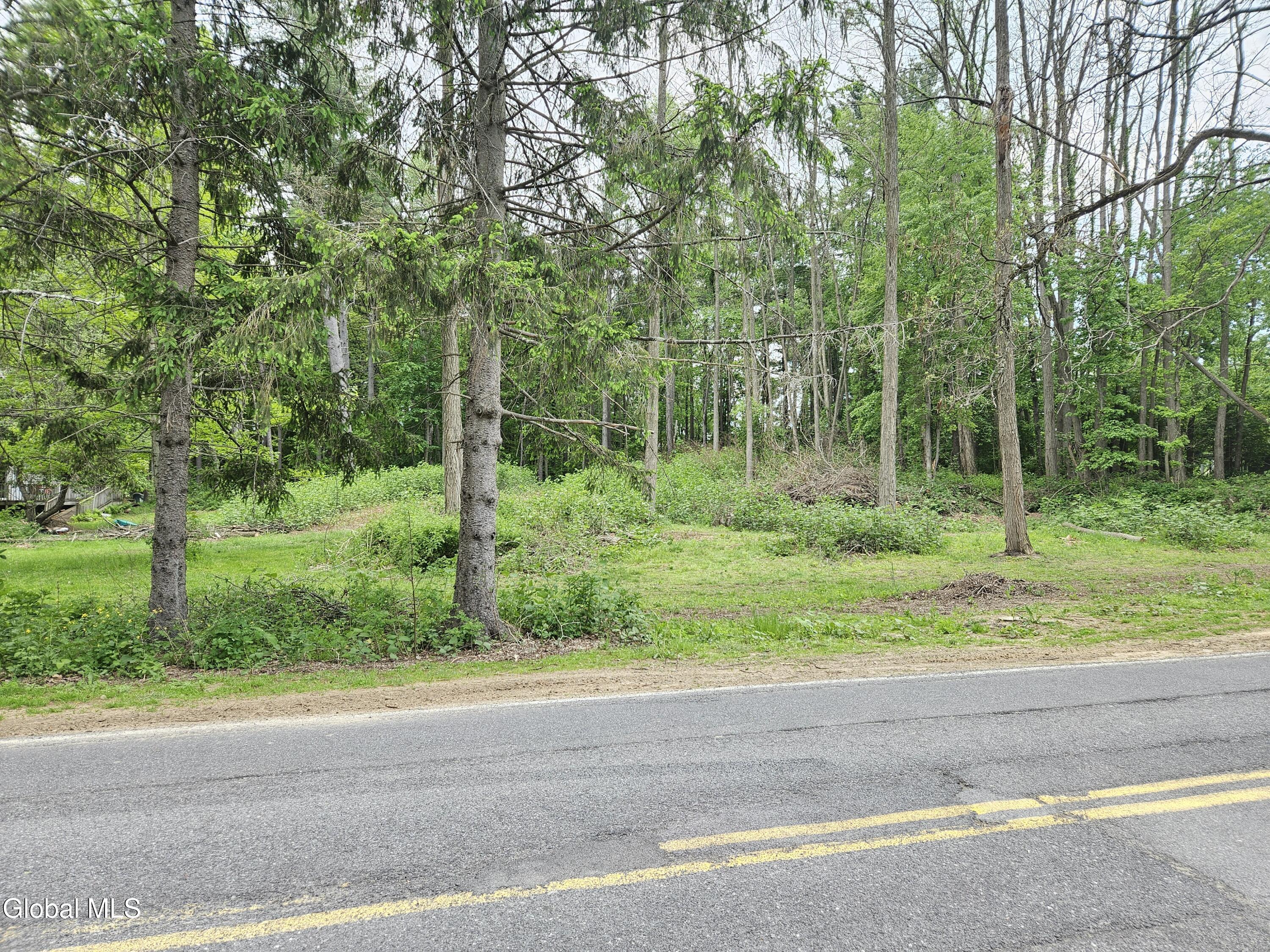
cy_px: 476
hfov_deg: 73.9
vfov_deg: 58.9
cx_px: 635
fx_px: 844
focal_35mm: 23
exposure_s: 1/143
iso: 25
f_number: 1.8
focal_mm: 5.4
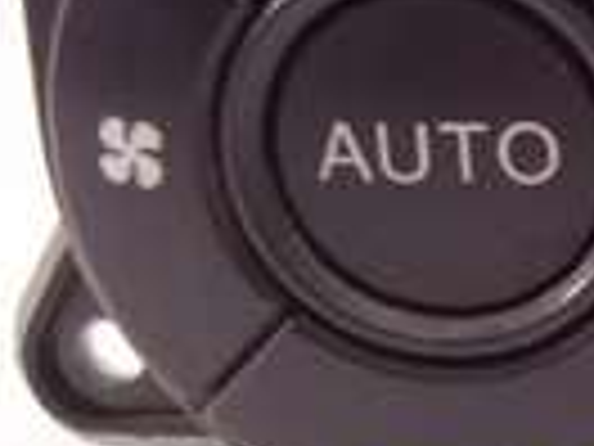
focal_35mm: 157
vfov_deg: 9.4
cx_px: 1539
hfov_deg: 10.4
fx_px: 2694
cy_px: 45
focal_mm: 10.4
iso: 125
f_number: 1.8
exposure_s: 1/100
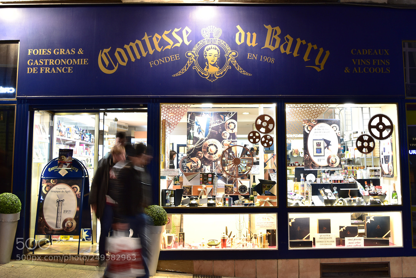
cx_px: 208
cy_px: 139
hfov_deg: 57.2
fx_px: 381
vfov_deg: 40.0
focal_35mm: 33
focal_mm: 22
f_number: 5
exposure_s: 1/6
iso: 200
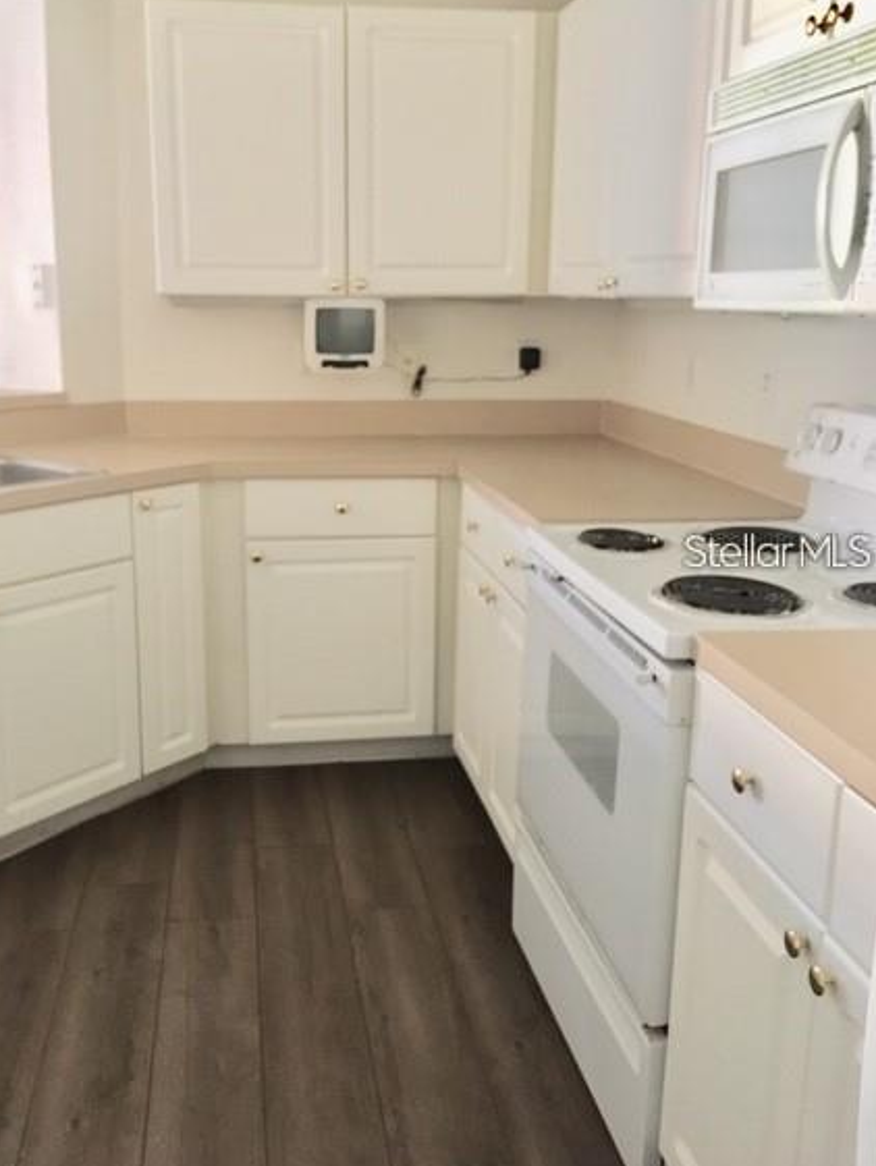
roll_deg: -0.8
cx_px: 382
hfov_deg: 42.9
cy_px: 550
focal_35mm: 33
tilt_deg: -13.2
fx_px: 1113
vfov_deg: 55.3
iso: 200
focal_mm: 4.15
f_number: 2.2
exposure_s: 1/15
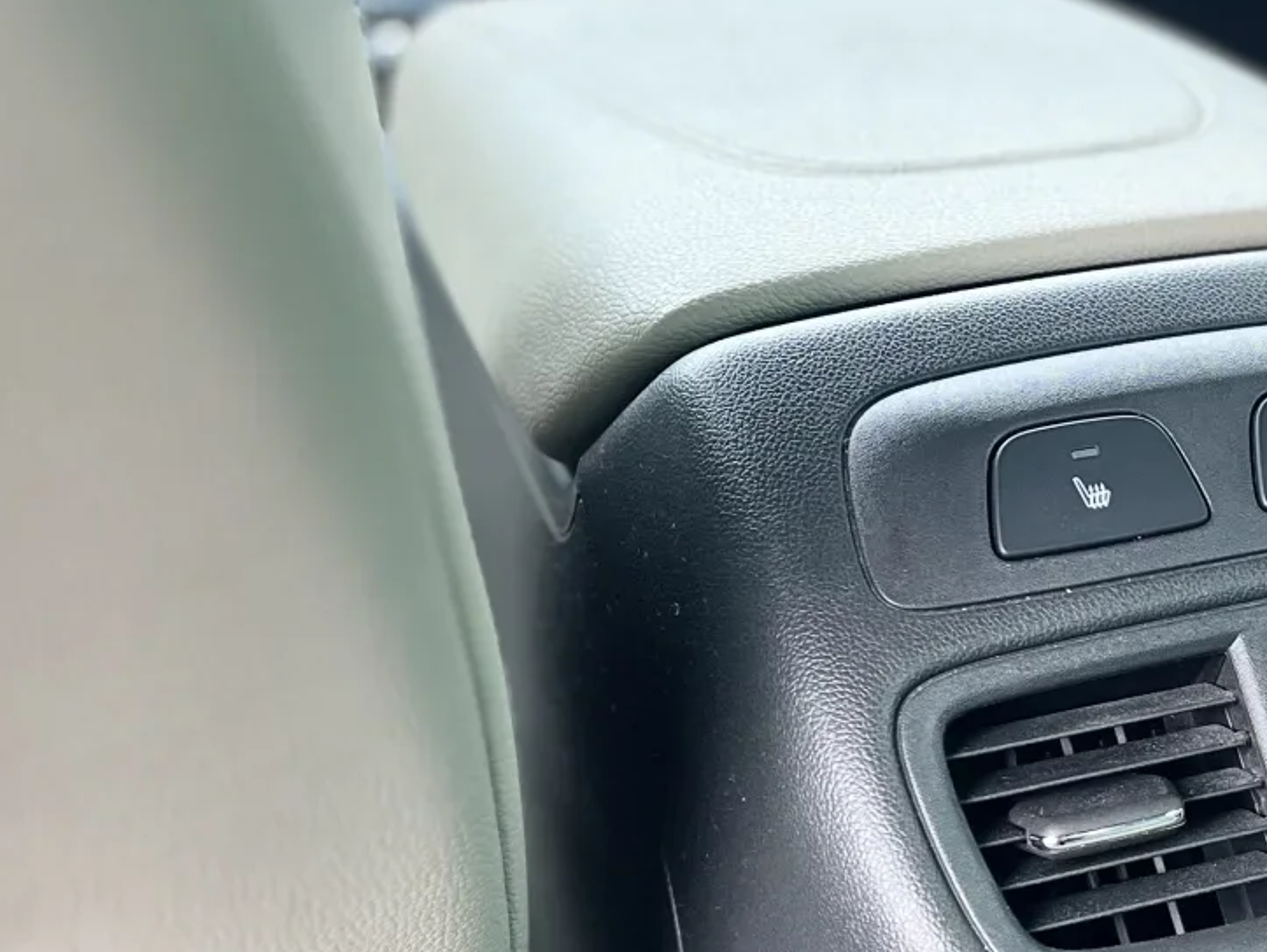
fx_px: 2527
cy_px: 708
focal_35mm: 69
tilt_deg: -30.6
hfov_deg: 26.3
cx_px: 1339
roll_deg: +0.2
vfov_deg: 21.2
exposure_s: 1/84
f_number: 1.6
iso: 125
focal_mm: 5.1
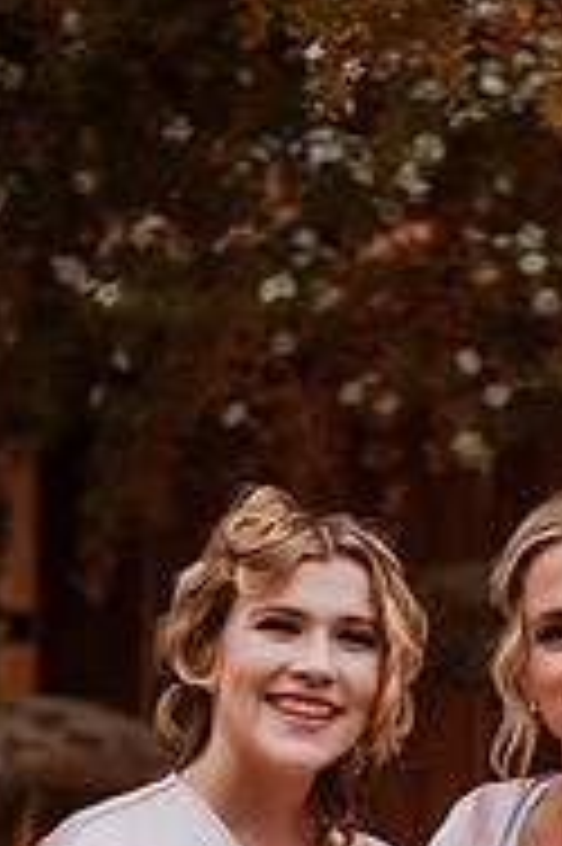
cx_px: 470
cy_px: 922
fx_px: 4762
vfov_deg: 10.0
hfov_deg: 6.7
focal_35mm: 203
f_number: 1.8
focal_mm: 85
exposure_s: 1/2000
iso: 125
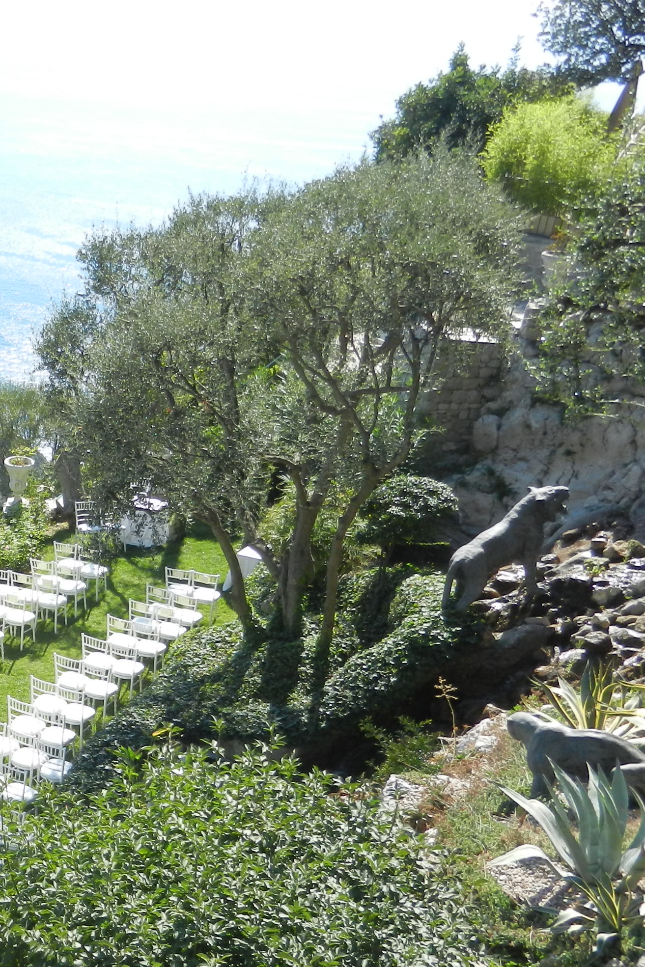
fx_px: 1343
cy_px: 592
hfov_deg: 24.3
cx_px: -140
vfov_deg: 39.4
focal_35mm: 50
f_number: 3.6
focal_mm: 5.1
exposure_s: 1/800
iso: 160
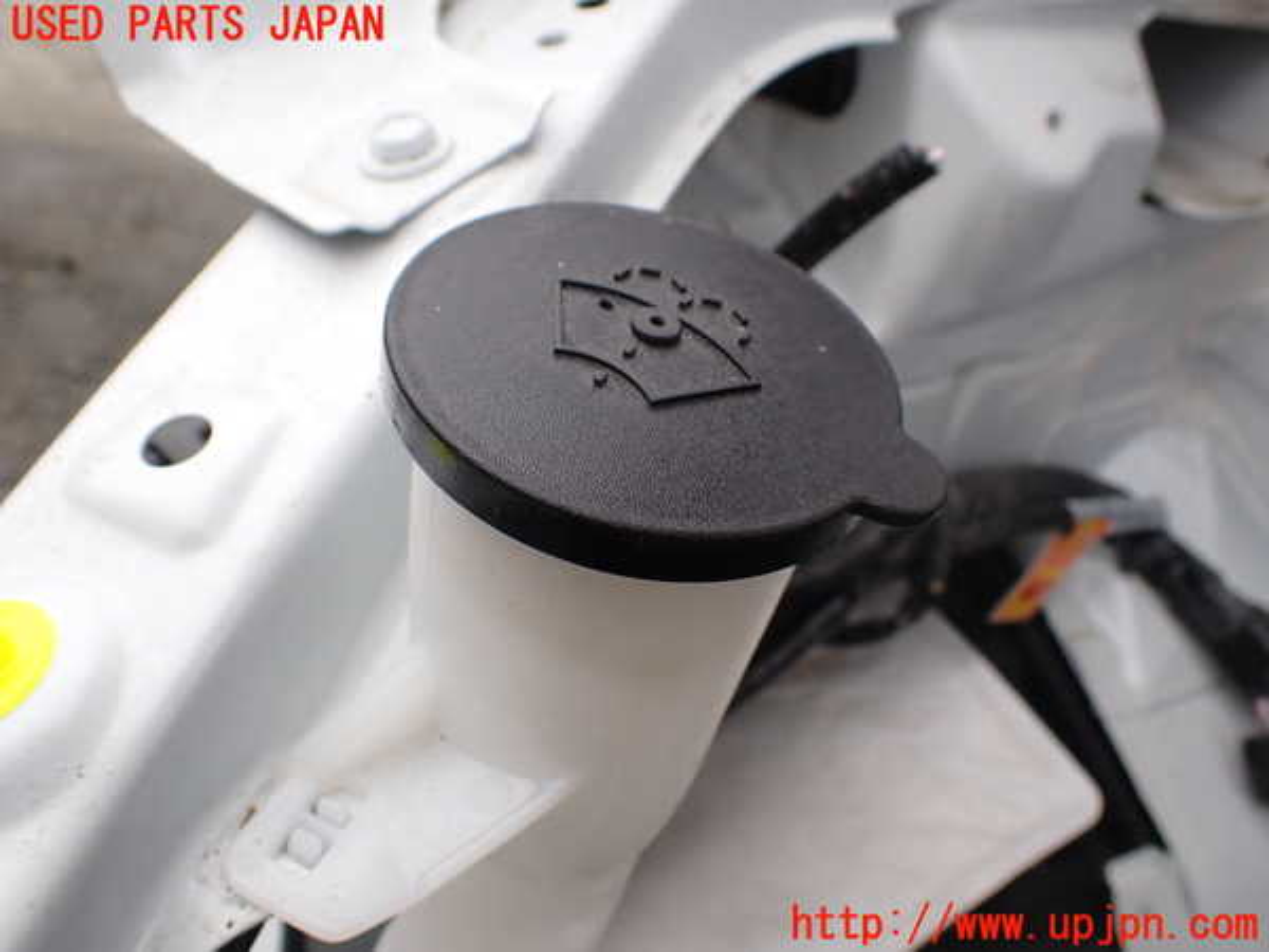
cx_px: 634
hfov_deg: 60.0
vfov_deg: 46.8
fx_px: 1100
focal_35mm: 30
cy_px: 476
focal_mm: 5.4
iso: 100
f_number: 3.2
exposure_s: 1/400
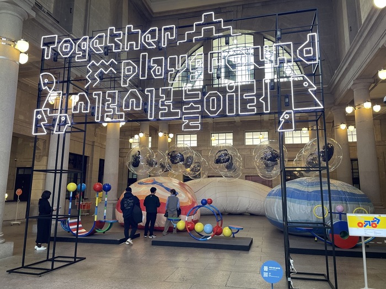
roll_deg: -0.7
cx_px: 193
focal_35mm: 26
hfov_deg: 67.3
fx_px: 290
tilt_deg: +10.1
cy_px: 144
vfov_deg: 53.1
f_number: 1.6
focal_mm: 4.2
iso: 64
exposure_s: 1/60
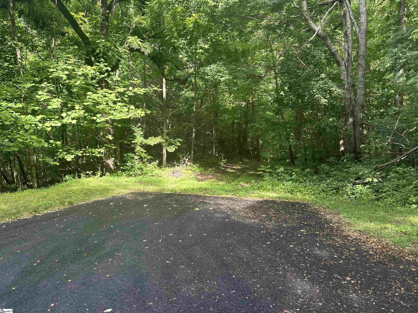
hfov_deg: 71.6
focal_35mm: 24
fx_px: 290
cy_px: 156
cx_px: 209
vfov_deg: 56.8
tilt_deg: -6.2
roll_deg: -1.0
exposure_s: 1/121
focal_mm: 6.86
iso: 64
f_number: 1.78
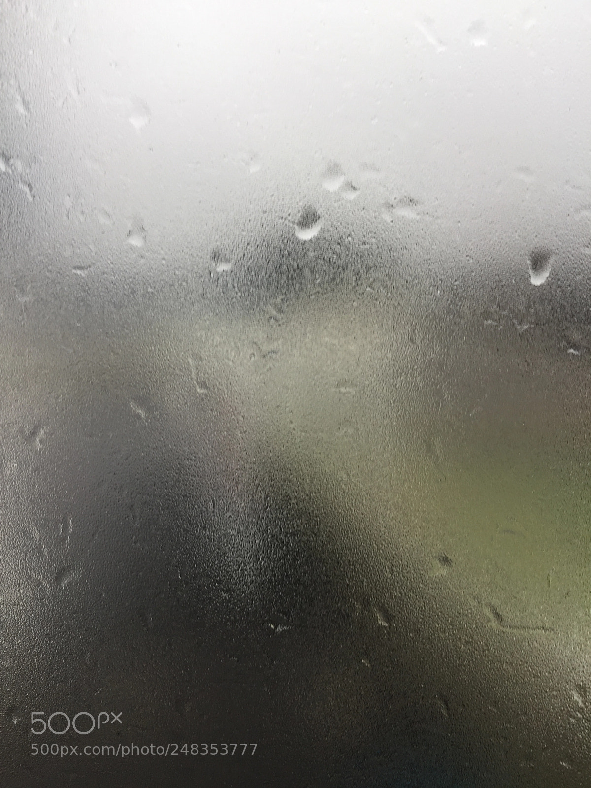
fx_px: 660
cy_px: 394
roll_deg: +1.3
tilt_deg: -6.3
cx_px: 296
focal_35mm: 29
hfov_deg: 48.2
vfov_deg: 61.7
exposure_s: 1/121
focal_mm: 4.15
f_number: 2.2
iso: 32
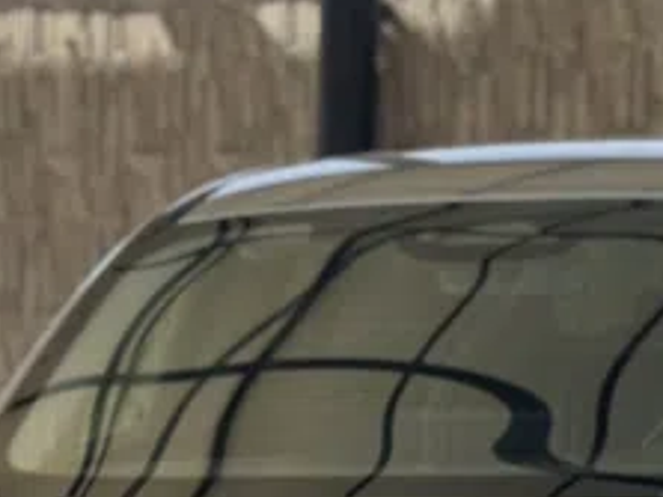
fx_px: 2642
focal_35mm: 138
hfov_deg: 14.3
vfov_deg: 10.4
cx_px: 345
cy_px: 699
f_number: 1.78
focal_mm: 6.76
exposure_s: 1/1637
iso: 64
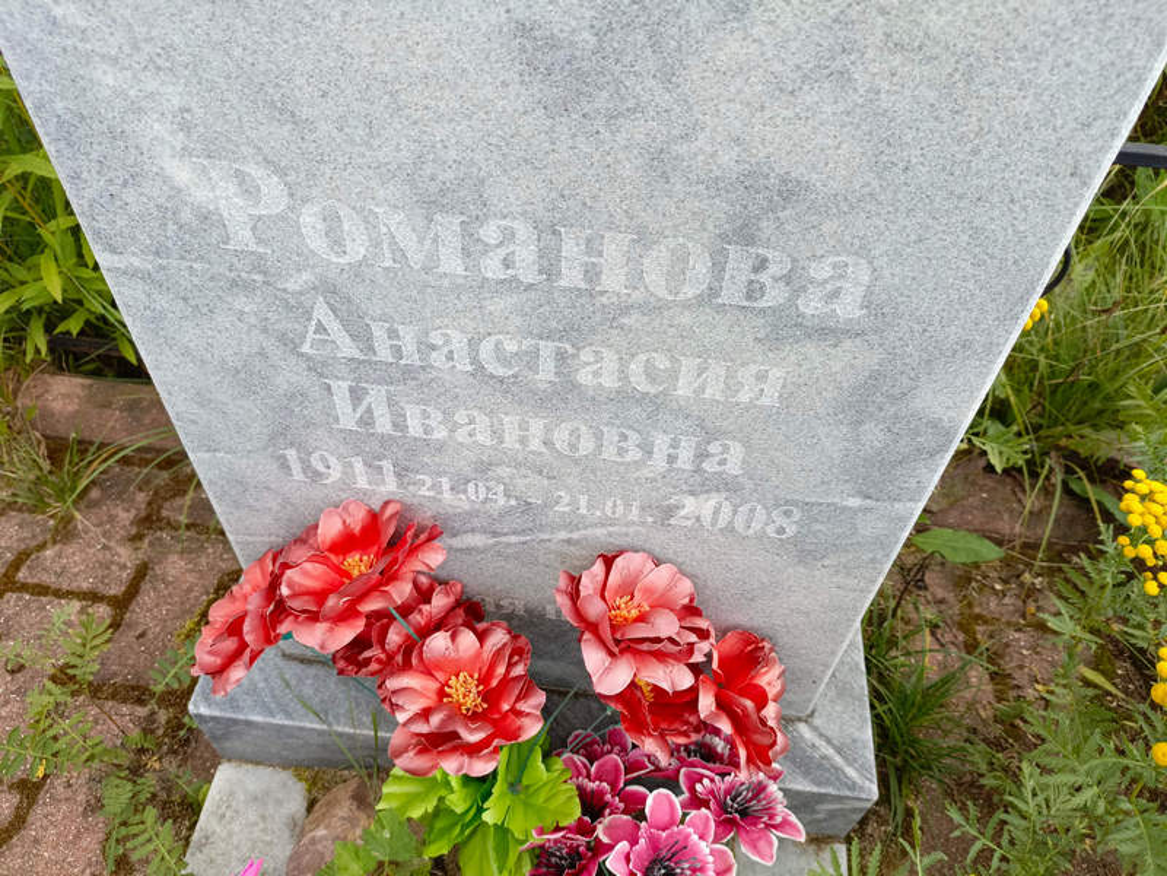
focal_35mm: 25
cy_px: 438
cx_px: 584
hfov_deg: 69.4
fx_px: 843
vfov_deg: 54.9
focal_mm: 4.76
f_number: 1.69
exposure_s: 1/266
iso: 112
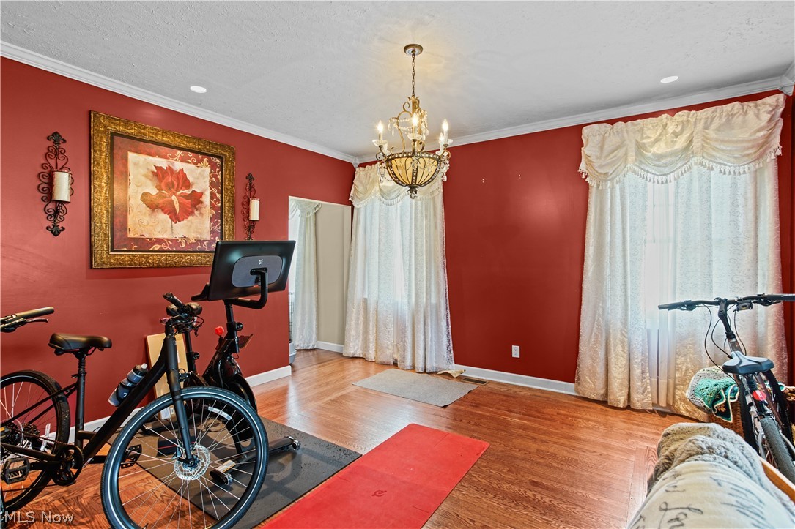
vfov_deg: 70.4
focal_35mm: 17
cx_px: 398
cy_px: 264
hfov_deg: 93.3
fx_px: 375
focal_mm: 17
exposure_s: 1.3
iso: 500
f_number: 8
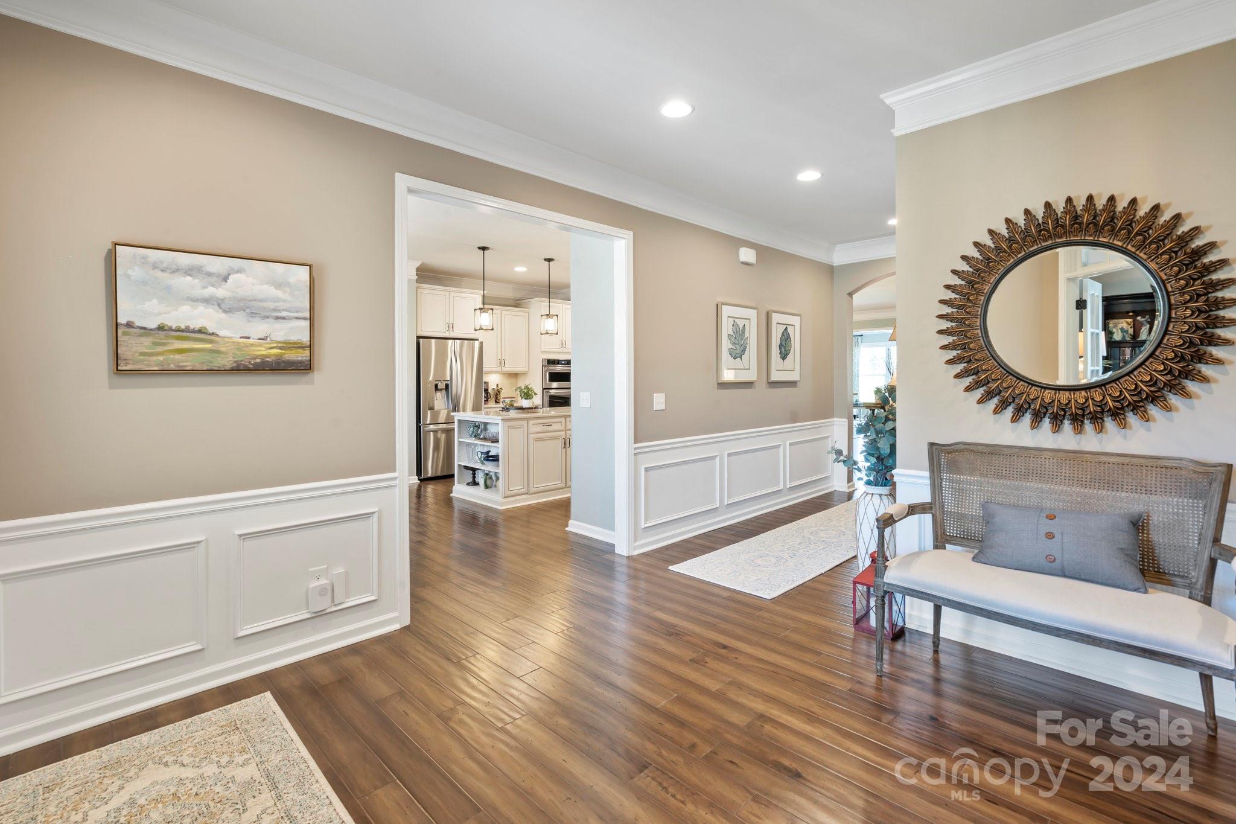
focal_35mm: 16
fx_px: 549
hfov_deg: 96.7
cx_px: 618
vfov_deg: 73.7
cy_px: 412
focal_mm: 16
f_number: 11
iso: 100
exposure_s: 1.6
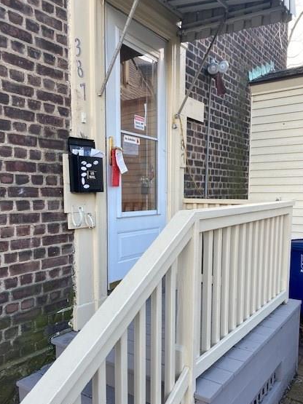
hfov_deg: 46.8
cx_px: 147
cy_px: 229
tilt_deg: -4.5
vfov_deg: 59.8
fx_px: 350
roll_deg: -0.2
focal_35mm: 30
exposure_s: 1/173
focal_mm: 4.25
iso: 32
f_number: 1.8
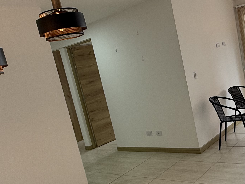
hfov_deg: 44.9
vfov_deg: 35.0
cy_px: 113
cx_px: 169
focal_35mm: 41
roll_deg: +11.4
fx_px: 290
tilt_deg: -10.0
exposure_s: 1/99
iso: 64
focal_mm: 2.22
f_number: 2.2
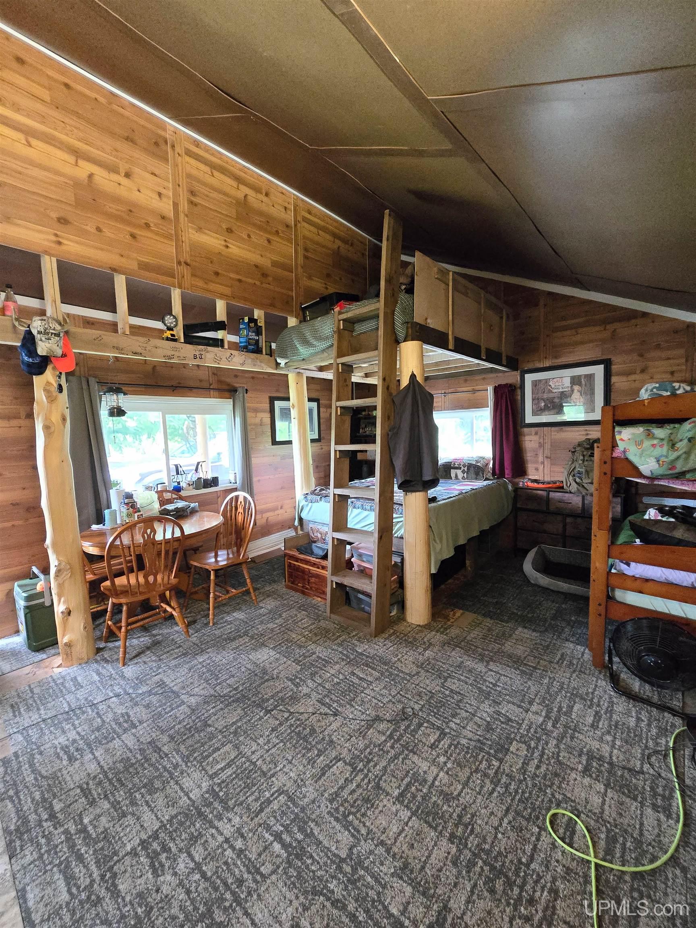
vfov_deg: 106.2
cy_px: 464
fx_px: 349
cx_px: 348
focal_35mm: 13
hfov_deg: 89.9
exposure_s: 1/60
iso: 1250
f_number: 2.2
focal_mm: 2.2
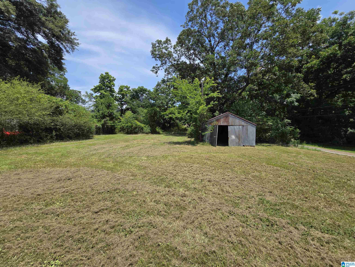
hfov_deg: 106.2
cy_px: 134
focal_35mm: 13
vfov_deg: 89.9
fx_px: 133
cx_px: 178
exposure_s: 1/1654
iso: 50
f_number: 2.2
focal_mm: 2.2
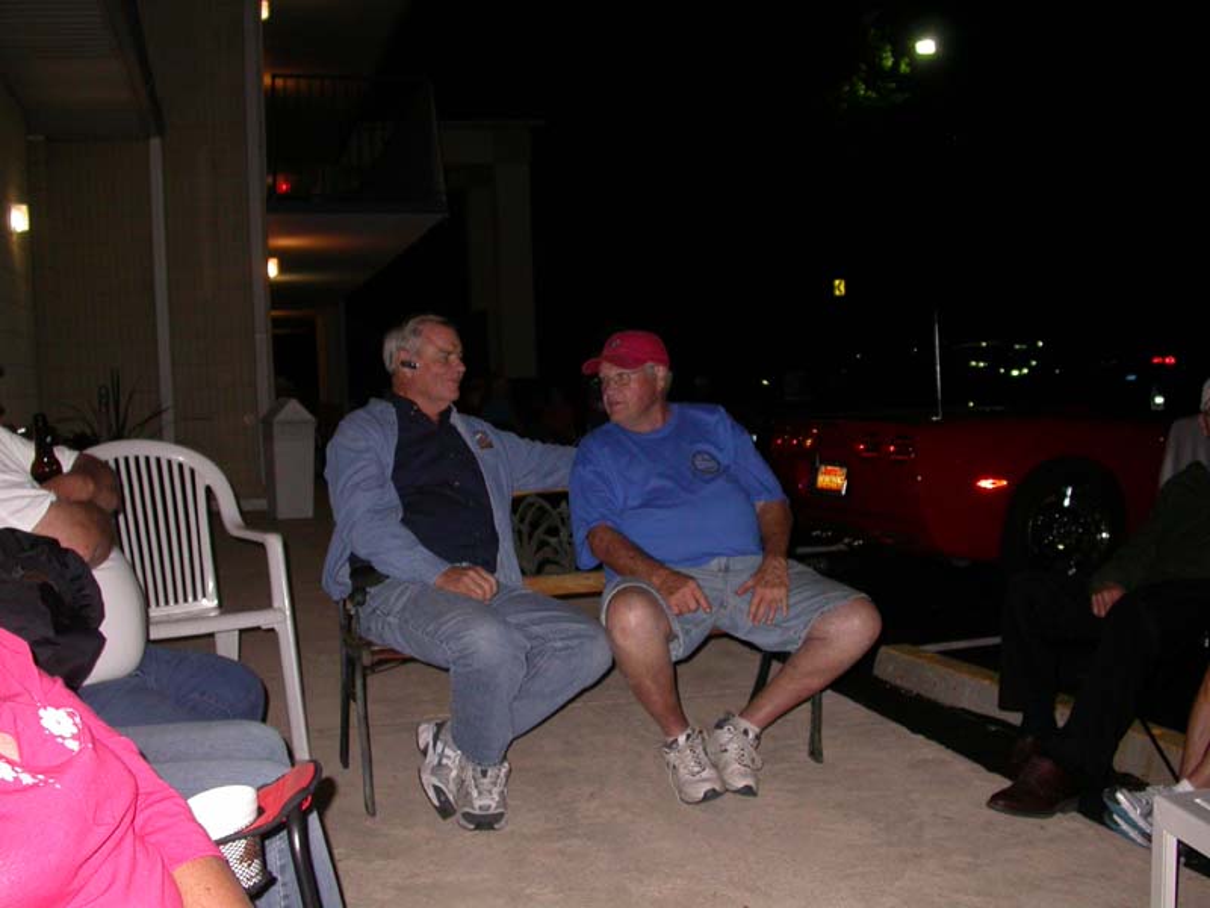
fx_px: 1328
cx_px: 605
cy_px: 454
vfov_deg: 37.7
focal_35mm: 38
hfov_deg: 49.0
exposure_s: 1/60
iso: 200
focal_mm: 7.85
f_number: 2.6
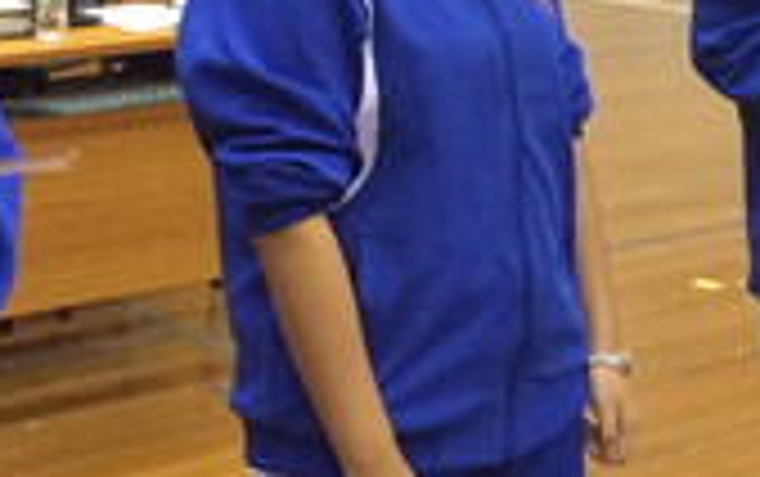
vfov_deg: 11.2
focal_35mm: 113
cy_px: -189
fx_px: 2343
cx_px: 751
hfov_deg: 18.0
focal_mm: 4.12
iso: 320
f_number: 2.2
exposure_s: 1/30
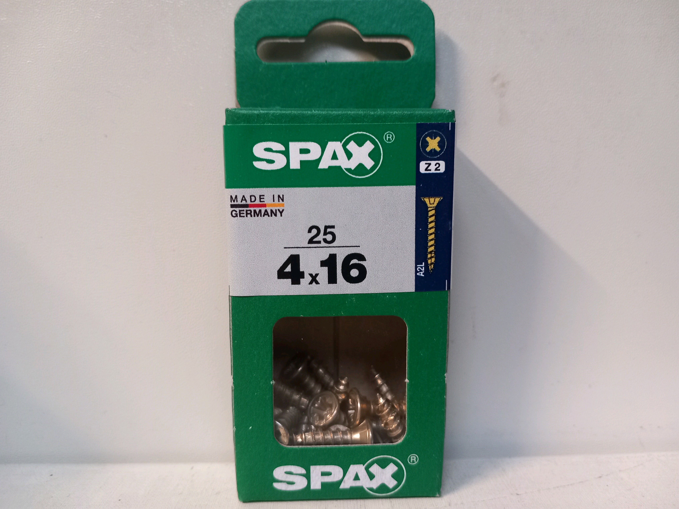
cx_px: 340
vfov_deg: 51.4
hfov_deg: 65.3
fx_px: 530
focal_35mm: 27
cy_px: 254
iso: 400
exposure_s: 1/20
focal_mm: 4
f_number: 1.8
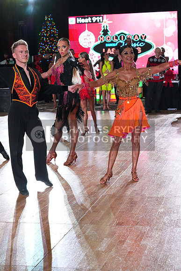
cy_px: 136
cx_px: 90
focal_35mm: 76
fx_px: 573
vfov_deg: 26.6
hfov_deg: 18.0
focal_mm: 76
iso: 8000
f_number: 6.3
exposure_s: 1/400
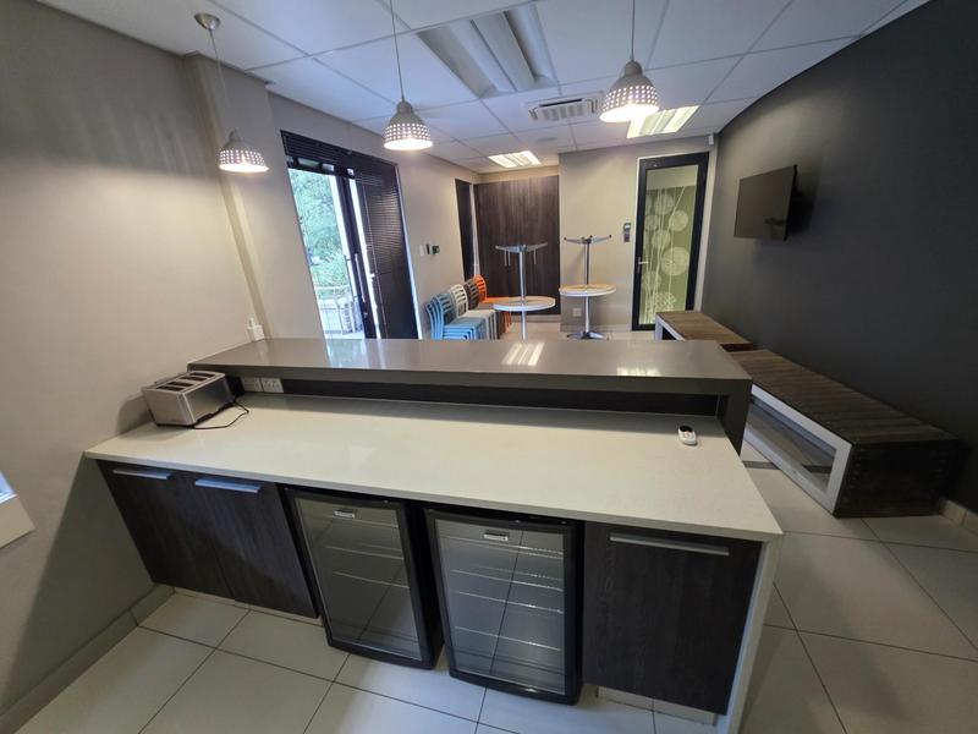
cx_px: 489
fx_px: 367
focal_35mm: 13
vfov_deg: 89.9
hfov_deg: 106.2
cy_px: 367
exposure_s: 1/50
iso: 320
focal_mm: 2.2
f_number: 1.9
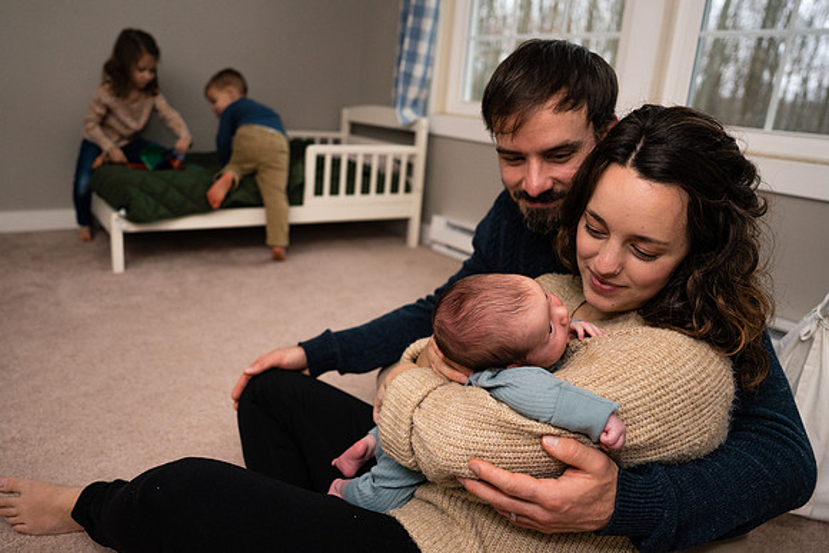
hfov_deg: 68.6
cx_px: 391
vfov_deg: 49.0
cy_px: 278
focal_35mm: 26
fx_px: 607
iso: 500
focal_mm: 24
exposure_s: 1/250
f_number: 2.8
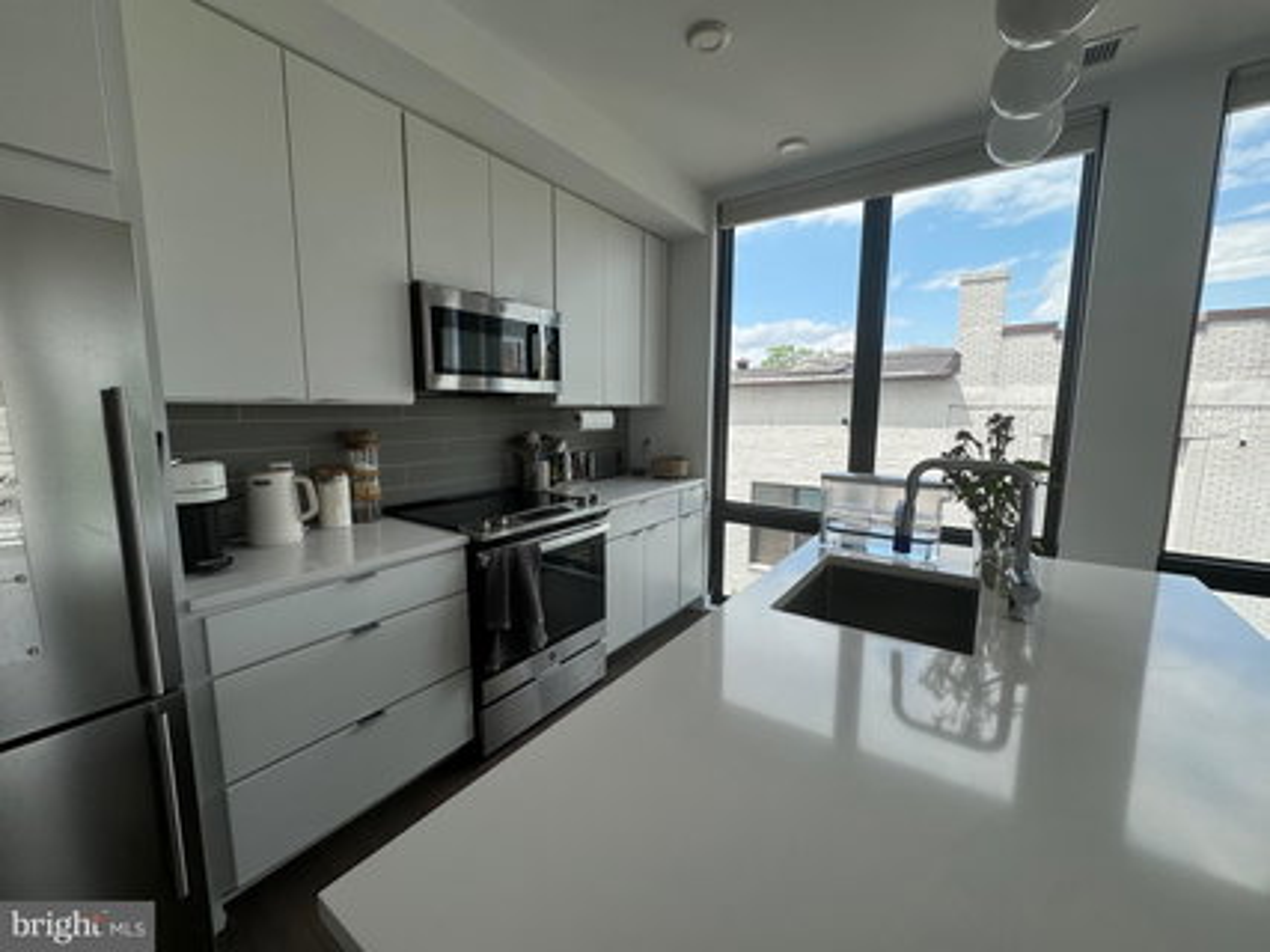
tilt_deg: -8.0
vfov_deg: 85.6
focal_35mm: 14
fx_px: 513
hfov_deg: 102.1
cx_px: 635
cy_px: 476
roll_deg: -0.6
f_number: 2.2
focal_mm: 2.22
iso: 40
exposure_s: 1/428
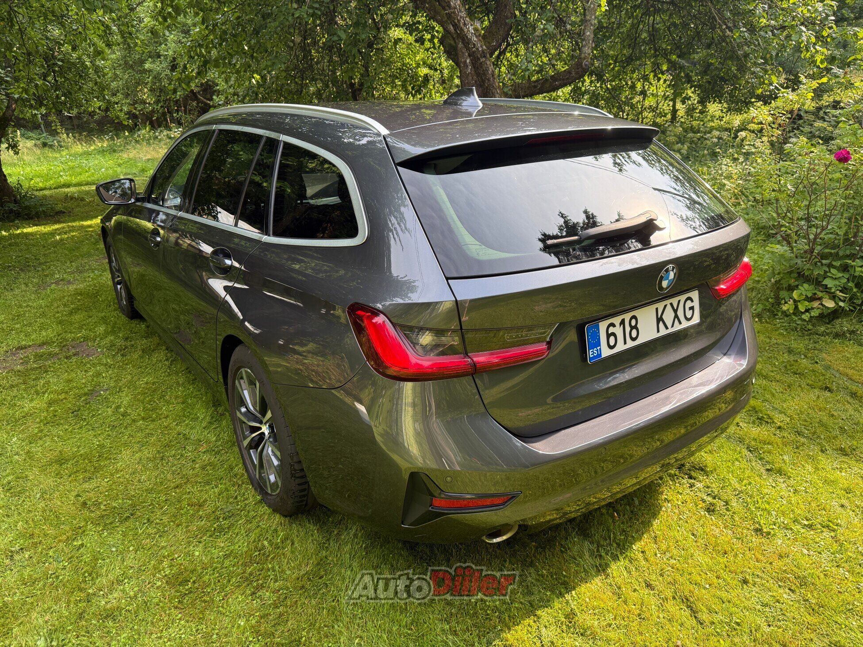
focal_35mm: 24
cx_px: 432
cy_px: 324
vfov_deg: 56.8
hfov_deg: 71.6
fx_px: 598
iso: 100
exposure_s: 1/654
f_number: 1.78
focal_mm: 6.76
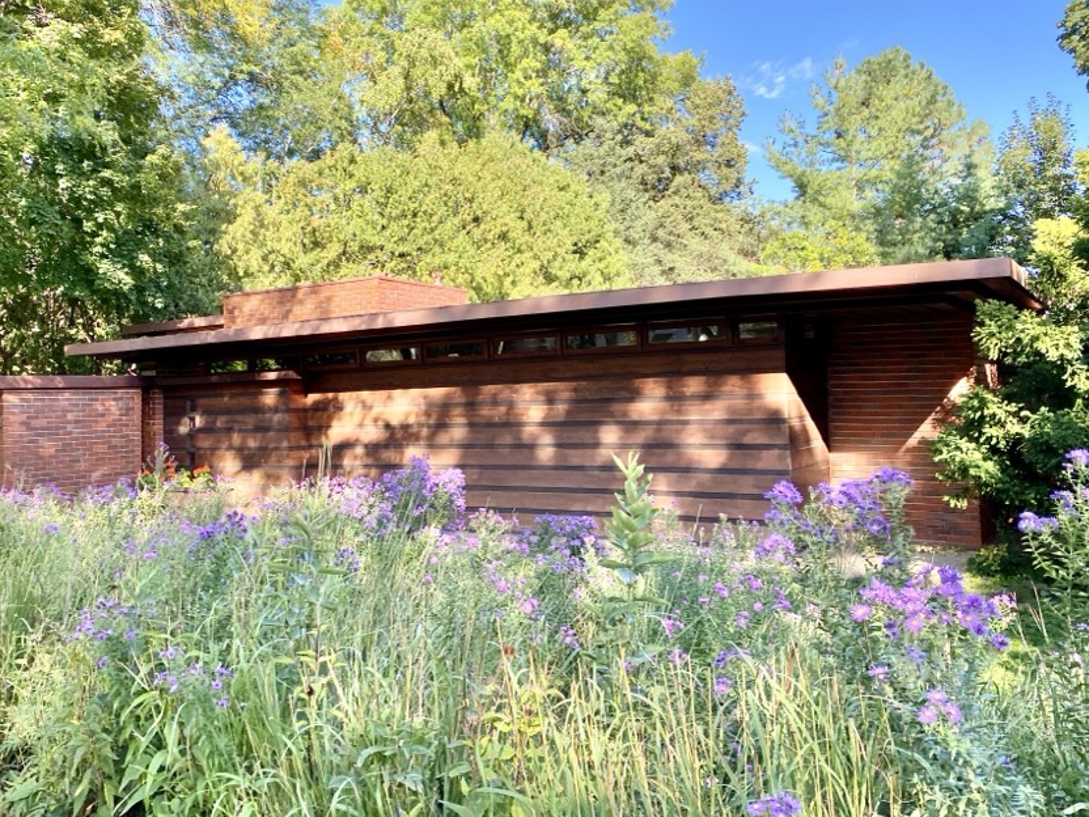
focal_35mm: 30
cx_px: 487
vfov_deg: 46.8
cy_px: 382
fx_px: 944
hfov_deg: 59.8
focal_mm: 4.25
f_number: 1.8
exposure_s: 1/415
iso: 32
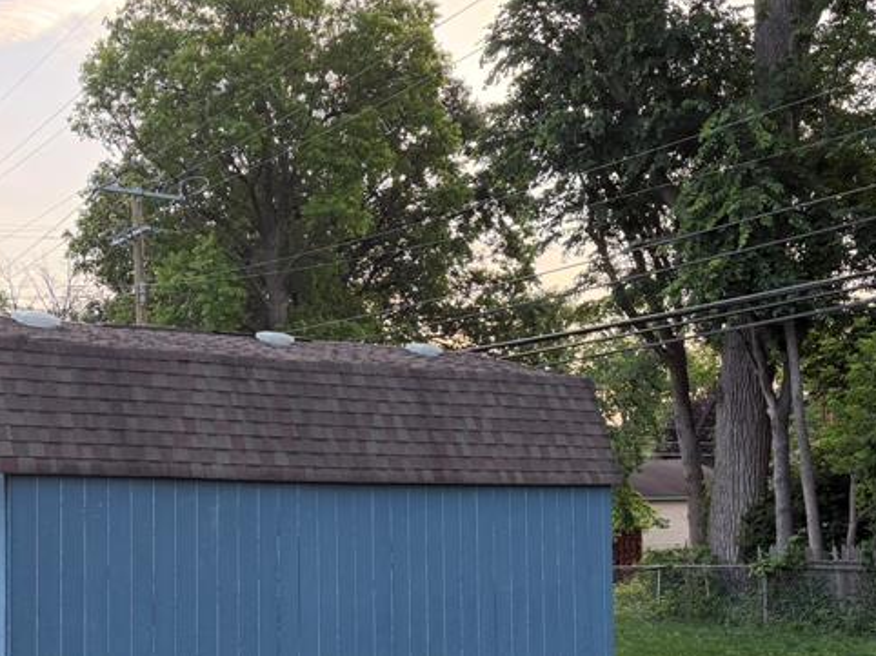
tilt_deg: +1.0
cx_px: 274
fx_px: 1290
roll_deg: +0.6
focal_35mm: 51
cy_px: 507
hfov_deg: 37.0
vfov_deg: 28.0
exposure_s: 1/197
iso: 100
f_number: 1.78
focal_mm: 6.76
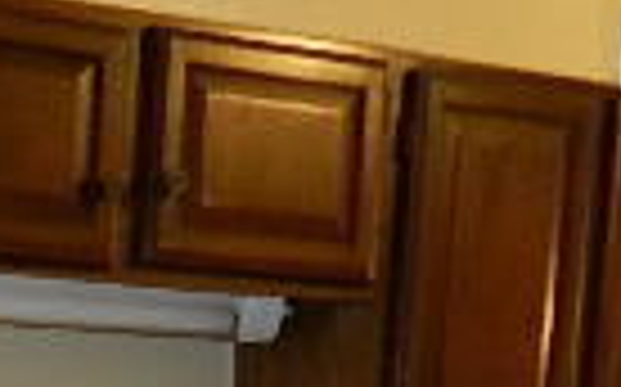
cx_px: -130
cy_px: 783
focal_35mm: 113
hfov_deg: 17.6
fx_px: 1911
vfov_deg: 10.6
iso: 400
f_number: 3.4
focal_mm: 4
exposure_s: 1/25
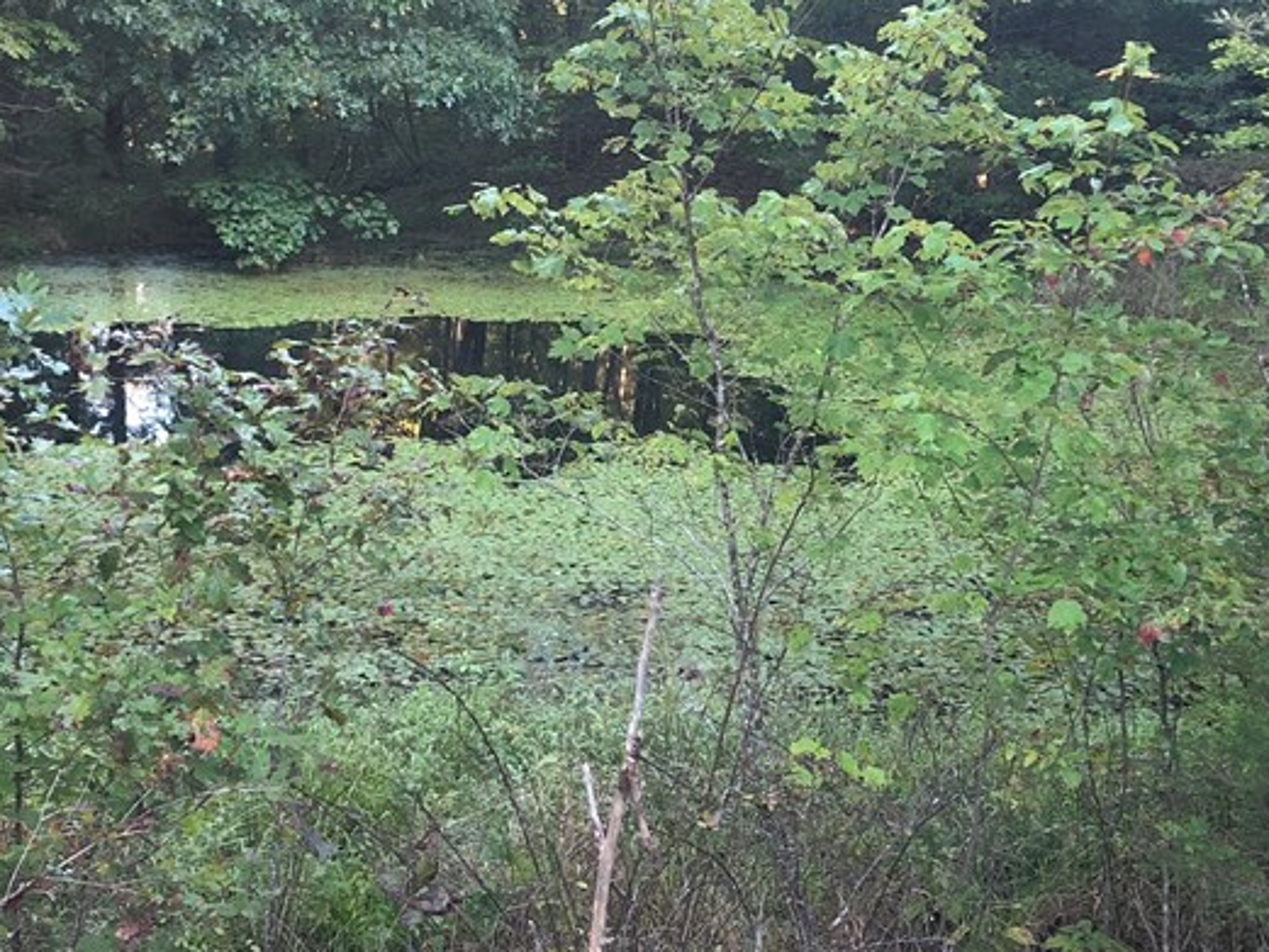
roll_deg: -0.2
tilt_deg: -10.6
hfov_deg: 34.8
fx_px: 2017
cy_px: 382
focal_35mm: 55
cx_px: 487
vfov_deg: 26.5
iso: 40
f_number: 1.8
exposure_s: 1/30
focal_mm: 3.99
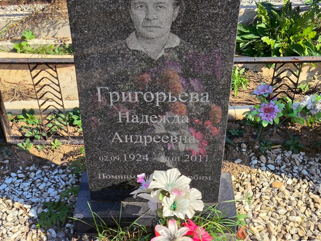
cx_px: 160
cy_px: 120
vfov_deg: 29.1
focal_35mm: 50
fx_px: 464
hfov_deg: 38.2
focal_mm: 4.71
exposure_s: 1/1201
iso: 50
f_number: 1.7
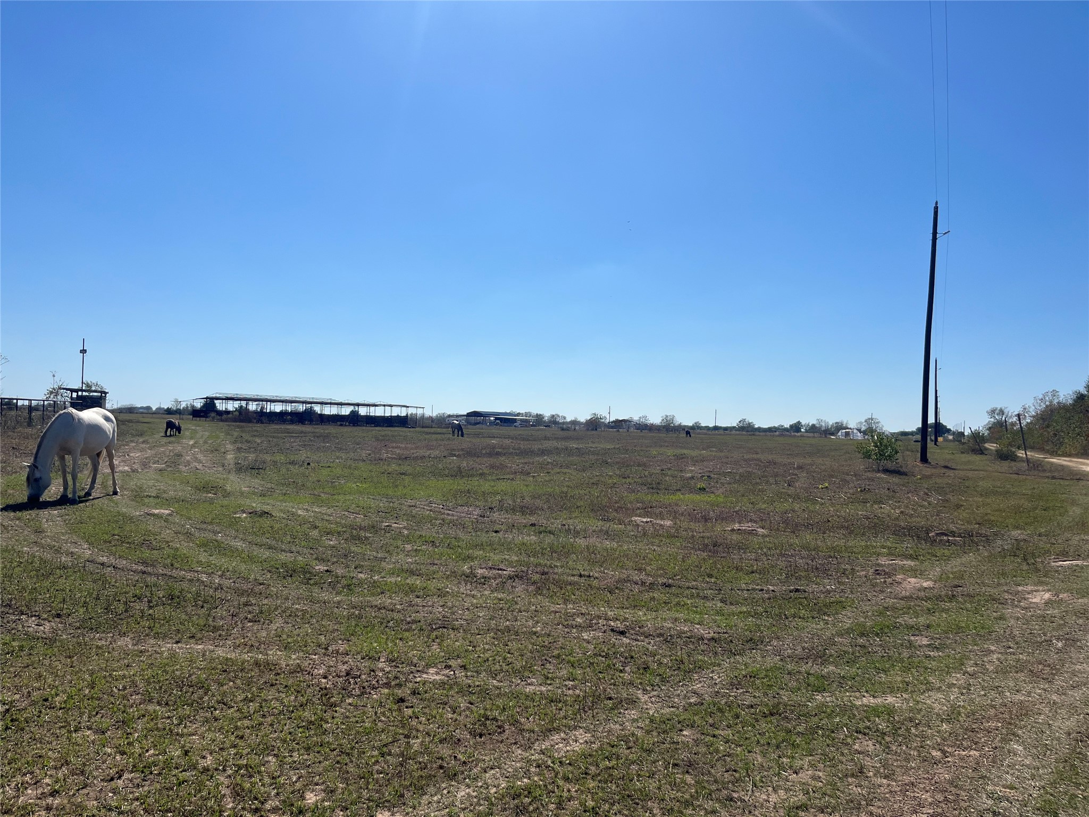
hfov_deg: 67.3
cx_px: 544
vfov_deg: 53.1
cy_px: 408
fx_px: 818
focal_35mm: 26
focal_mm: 5.1
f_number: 1.6
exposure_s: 1/9091
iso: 50
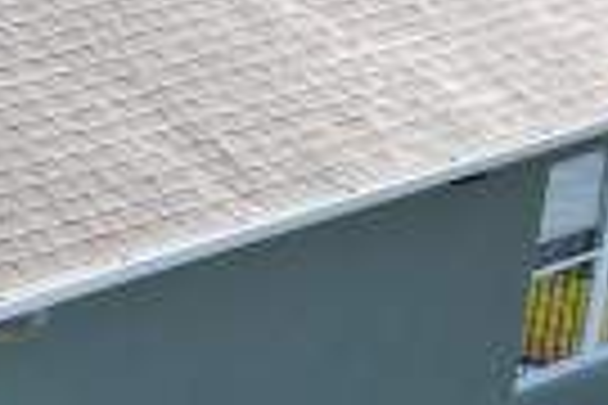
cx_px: -414
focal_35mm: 148
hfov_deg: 12.8
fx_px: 2499
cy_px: 612
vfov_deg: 9.0
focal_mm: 4.5
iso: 100
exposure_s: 1/100
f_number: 2.8
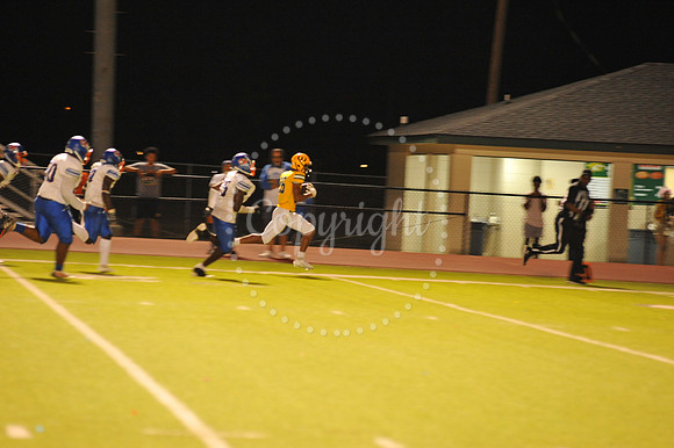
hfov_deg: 10.3
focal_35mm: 200
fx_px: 3742
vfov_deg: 6.9
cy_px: 224
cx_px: 337
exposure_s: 1/160
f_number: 4
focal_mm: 200
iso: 3200
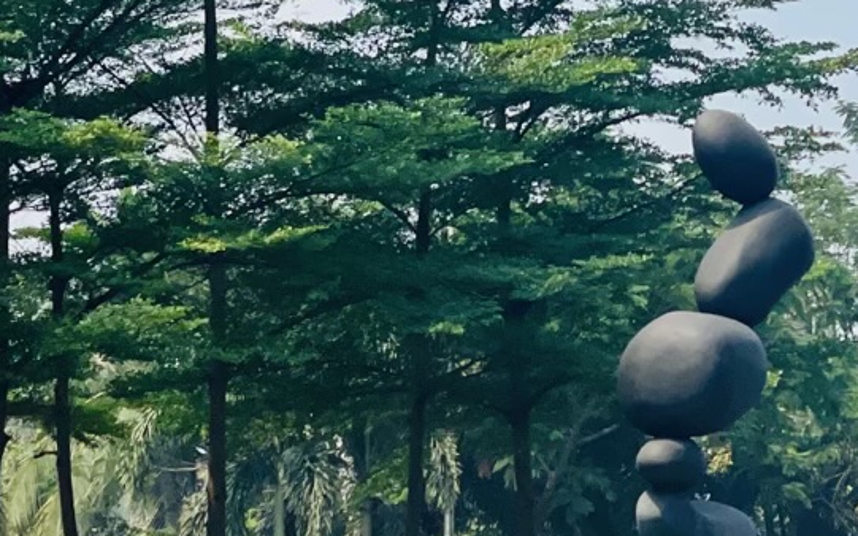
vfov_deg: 8.0
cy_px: 365
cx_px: 582
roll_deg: +0.1
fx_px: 3811
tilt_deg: +4.5
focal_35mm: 163
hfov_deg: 12.8
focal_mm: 6
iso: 25
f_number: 2
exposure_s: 1/2994
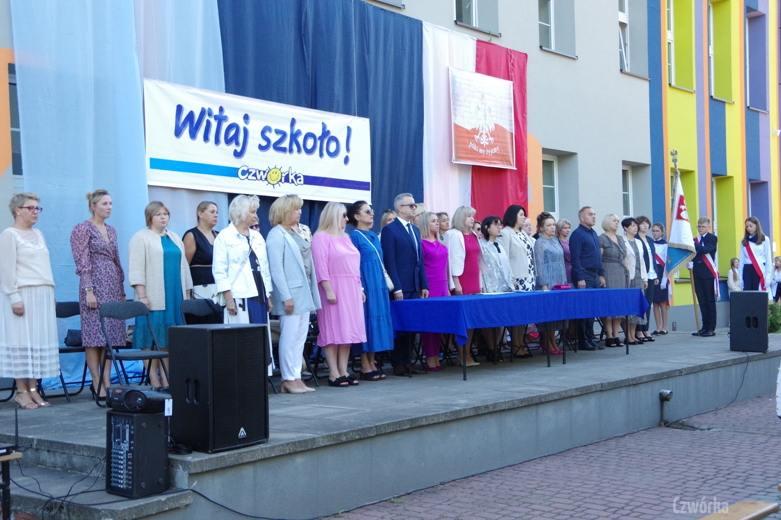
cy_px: 260
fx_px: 997
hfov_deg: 42.8
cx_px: 390
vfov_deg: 29.2
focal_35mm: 46
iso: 1600
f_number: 8
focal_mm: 31
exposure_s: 1/250
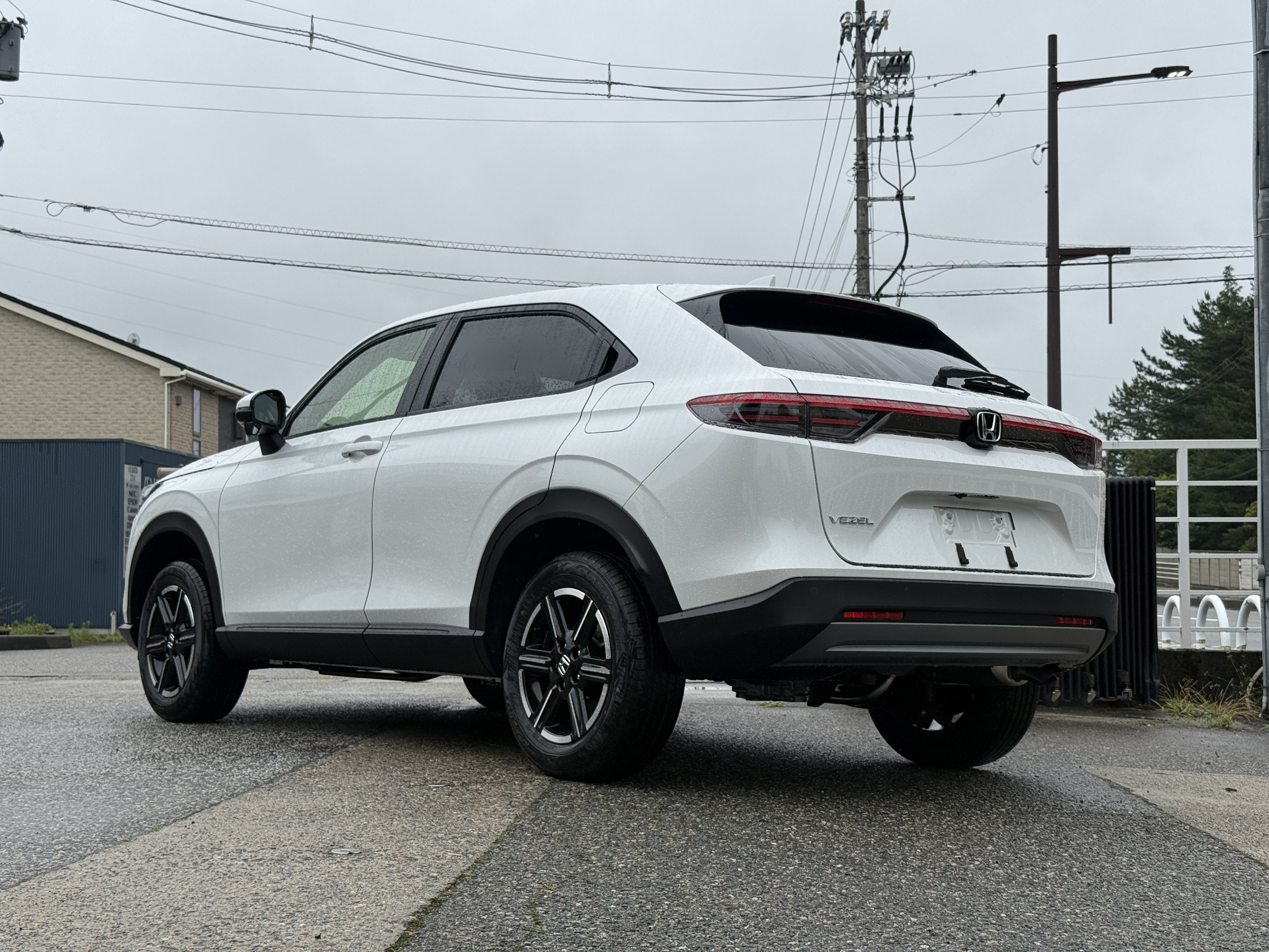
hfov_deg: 39.7
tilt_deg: +3.5
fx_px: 1760
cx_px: 634
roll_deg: +0.0
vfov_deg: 30.3
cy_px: 476
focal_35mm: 48
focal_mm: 6.76
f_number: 1.78
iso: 64
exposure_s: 1/3096
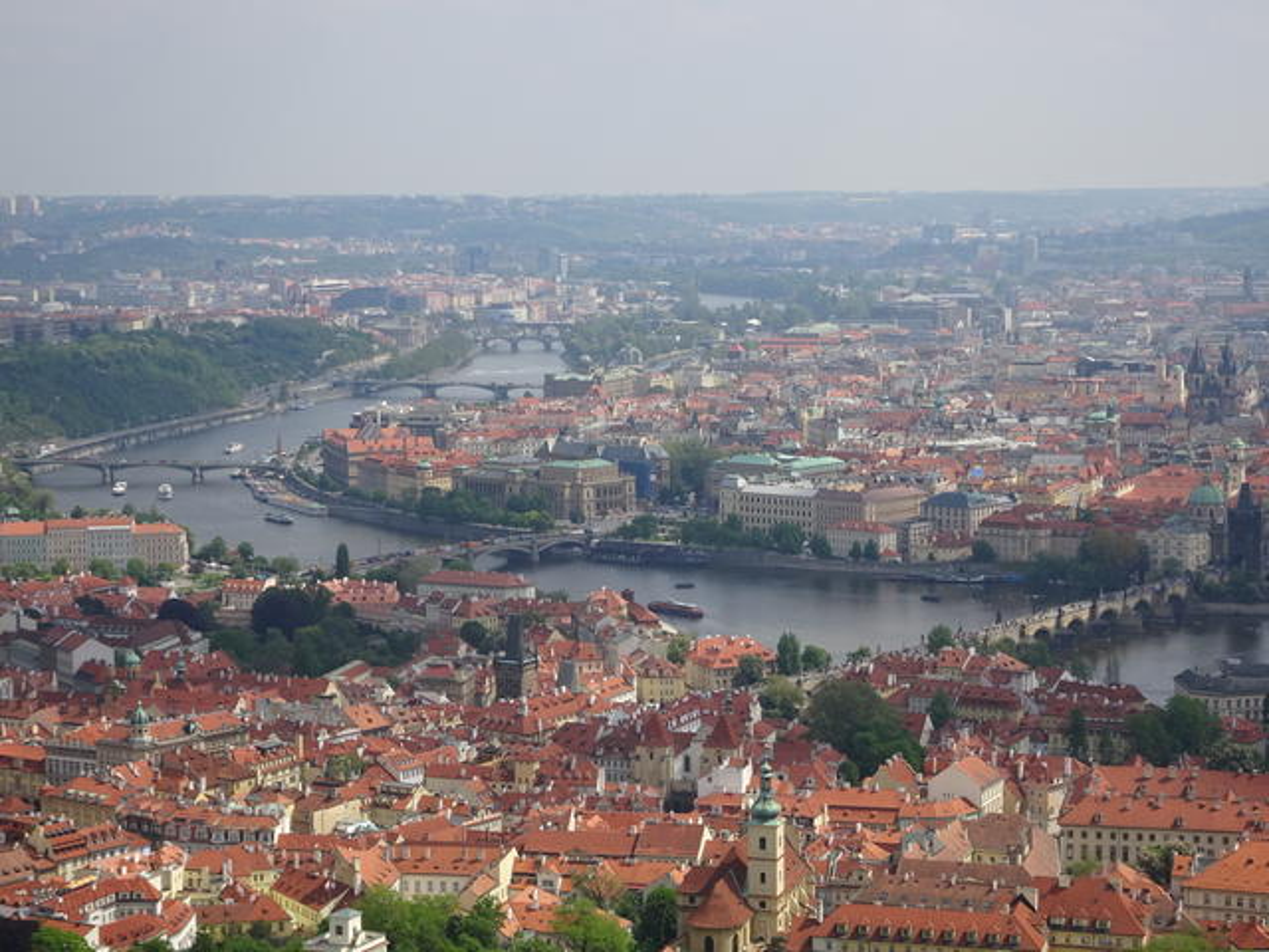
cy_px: 476
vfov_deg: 18.9
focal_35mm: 78
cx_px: 634
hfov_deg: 25.0
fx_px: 2859
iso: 80
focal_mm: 13.26
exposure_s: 1/640
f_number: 5
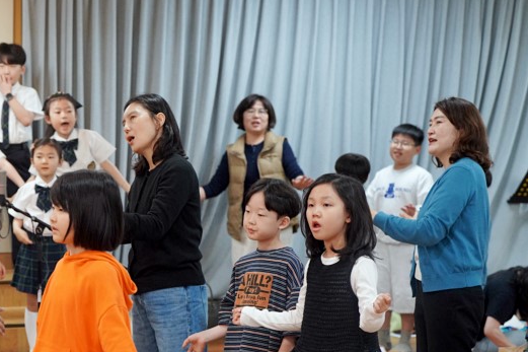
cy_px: 268
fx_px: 1774
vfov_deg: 11.3
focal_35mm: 121
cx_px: 125
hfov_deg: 16.8
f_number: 4
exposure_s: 1/160
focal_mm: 70
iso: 2500
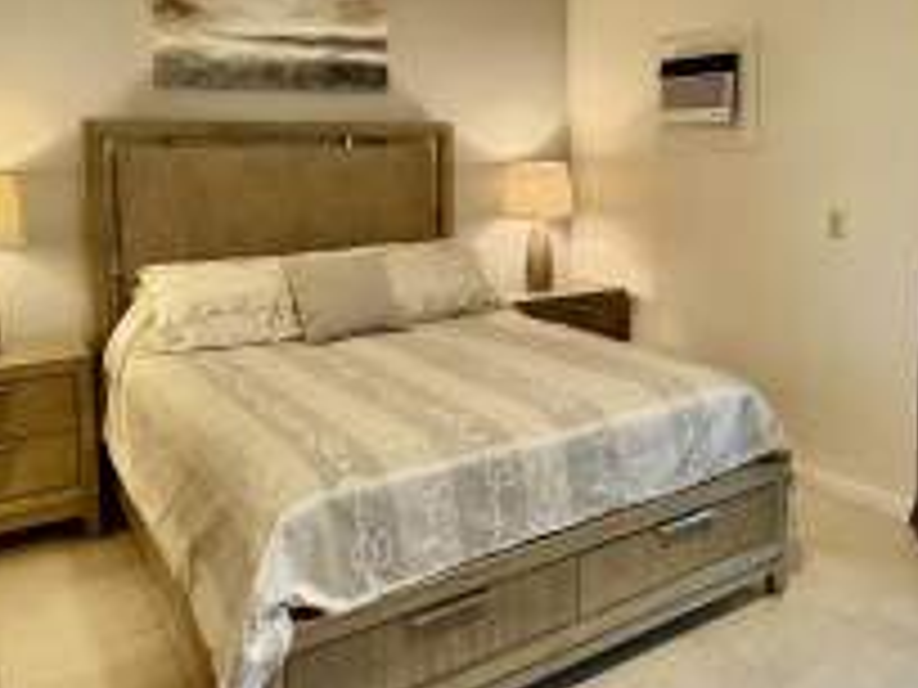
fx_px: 875
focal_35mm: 33
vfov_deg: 42.2
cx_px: 603
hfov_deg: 54.4
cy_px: 216
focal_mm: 2.22
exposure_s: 1/60
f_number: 2.2
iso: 250
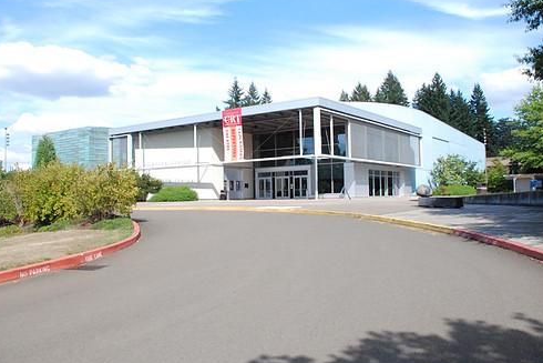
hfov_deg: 58.7
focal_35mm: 32
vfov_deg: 41.1
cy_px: 183
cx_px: 257
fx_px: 483
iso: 1600
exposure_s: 1/4000
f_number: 4.5
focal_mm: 18
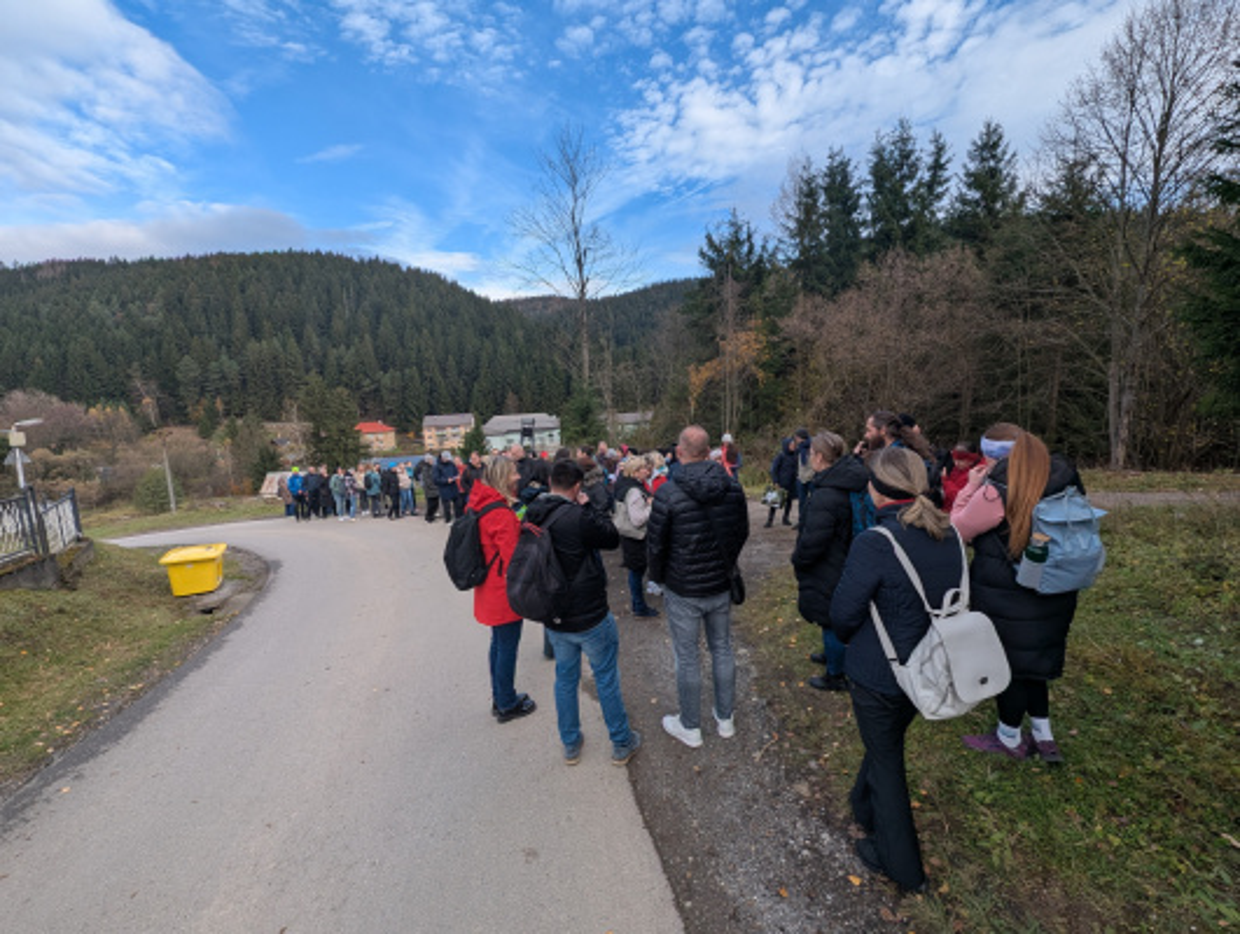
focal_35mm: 13
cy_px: 467
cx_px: 620
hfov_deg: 106.1
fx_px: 466
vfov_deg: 90.1
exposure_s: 1/752
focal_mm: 1.95
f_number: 2.2
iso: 48
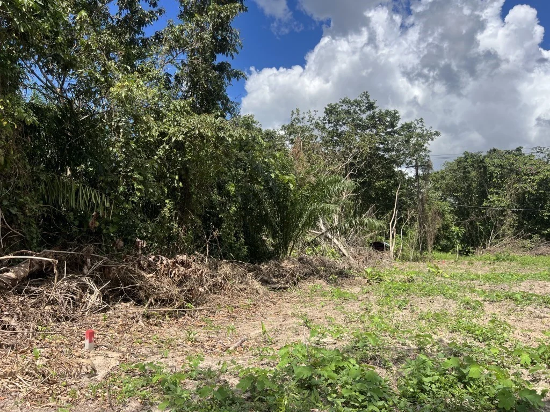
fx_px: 413
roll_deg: +0.3
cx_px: 275
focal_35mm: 26
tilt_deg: +5.5
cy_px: 206
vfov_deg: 53.1
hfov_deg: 67.3
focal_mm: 5.7
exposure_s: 1/3571
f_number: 1.5
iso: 50
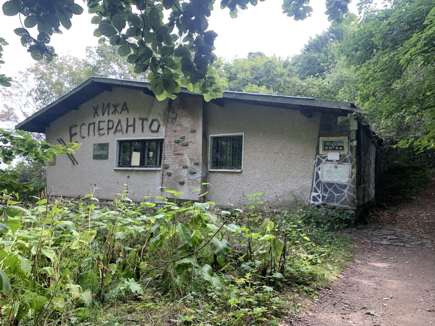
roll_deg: -3.4
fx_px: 327
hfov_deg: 67.3
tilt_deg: +3.0
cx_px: 218
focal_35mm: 26
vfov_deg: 53.1
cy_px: 163
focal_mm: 4.25
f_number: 1.8
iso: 25
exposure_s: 1/122
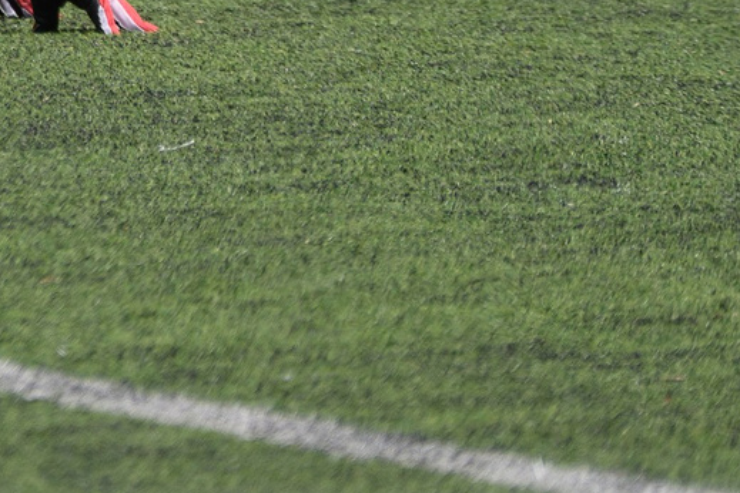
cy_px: -562
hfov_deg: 2.0
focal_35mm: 1022
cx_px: -191
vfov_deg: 1.3
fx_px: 21006
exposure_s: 1/3200
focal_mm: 200
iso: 160
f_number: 3.5
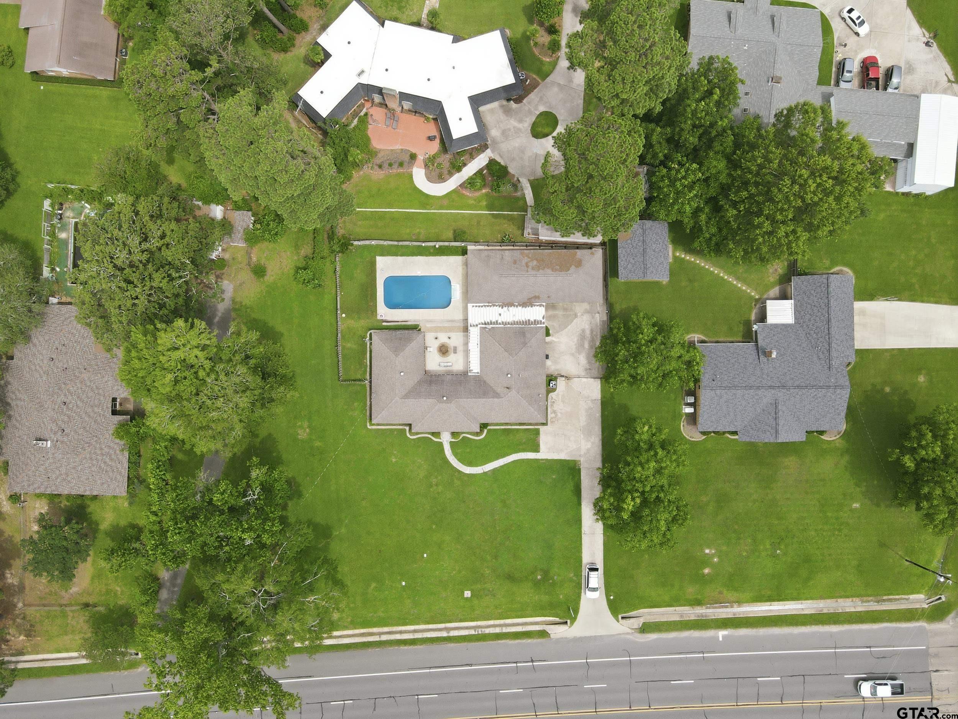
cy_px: 360
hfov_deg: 71.6
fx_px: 664
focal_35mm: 24
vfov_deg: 56.8
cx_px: 479
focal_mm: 4.5
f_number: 2.8
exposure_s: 1/400
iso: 100
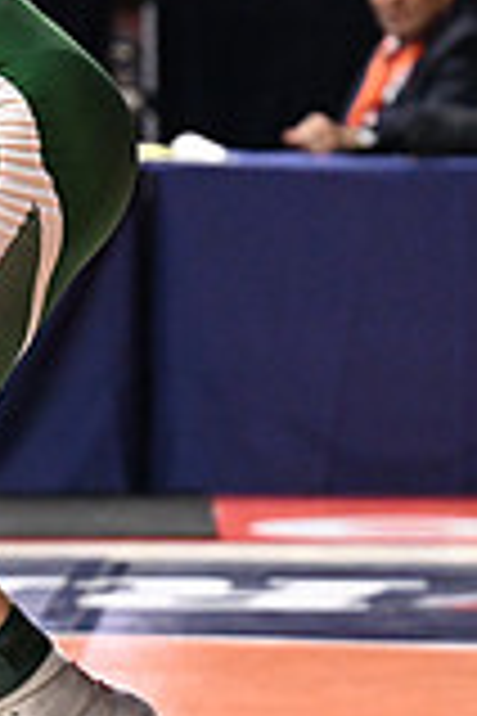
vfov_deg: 4.7
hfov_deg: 3.1
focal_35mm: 442
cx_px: -724
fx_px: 8784
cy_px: 119
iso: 3200
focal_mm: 81
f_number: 3.2
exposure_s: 1/1000
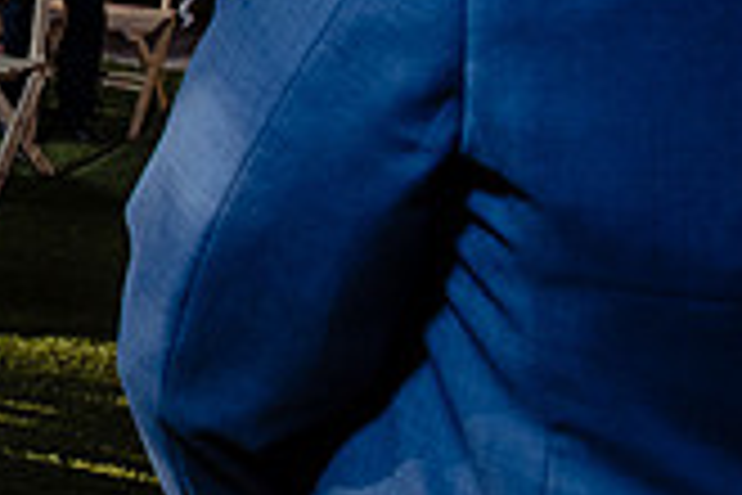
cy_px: -164
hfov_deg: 19.3
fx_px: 1958
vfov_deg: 13.8
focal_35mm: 95
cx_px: -310
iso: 1000
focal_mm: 27
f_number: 7.1
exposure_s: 1/200
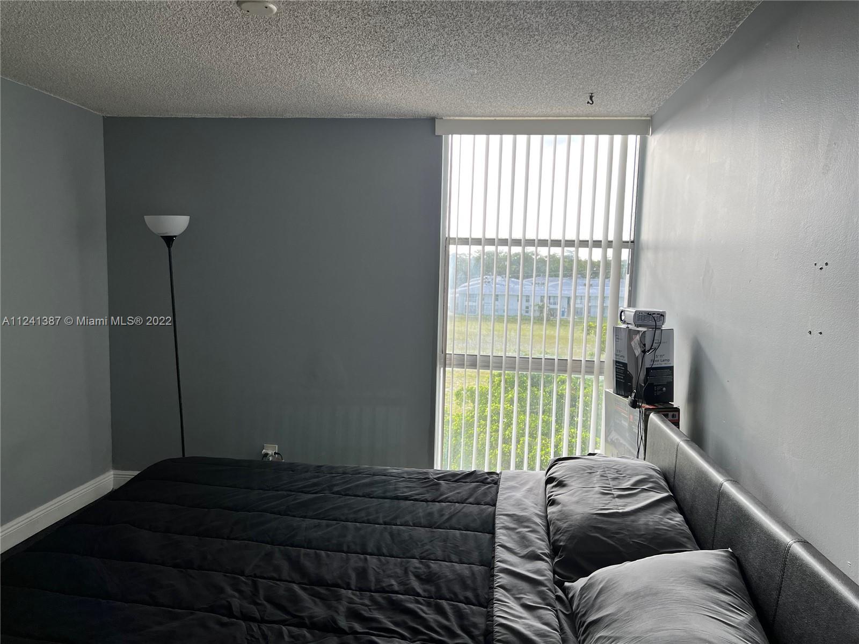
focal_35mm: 26
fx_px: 645
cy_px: 322
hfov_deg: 67.3
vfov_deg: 53.1
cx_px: 430
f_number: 1.5
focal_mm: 5.7
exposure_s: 1/397
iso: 50
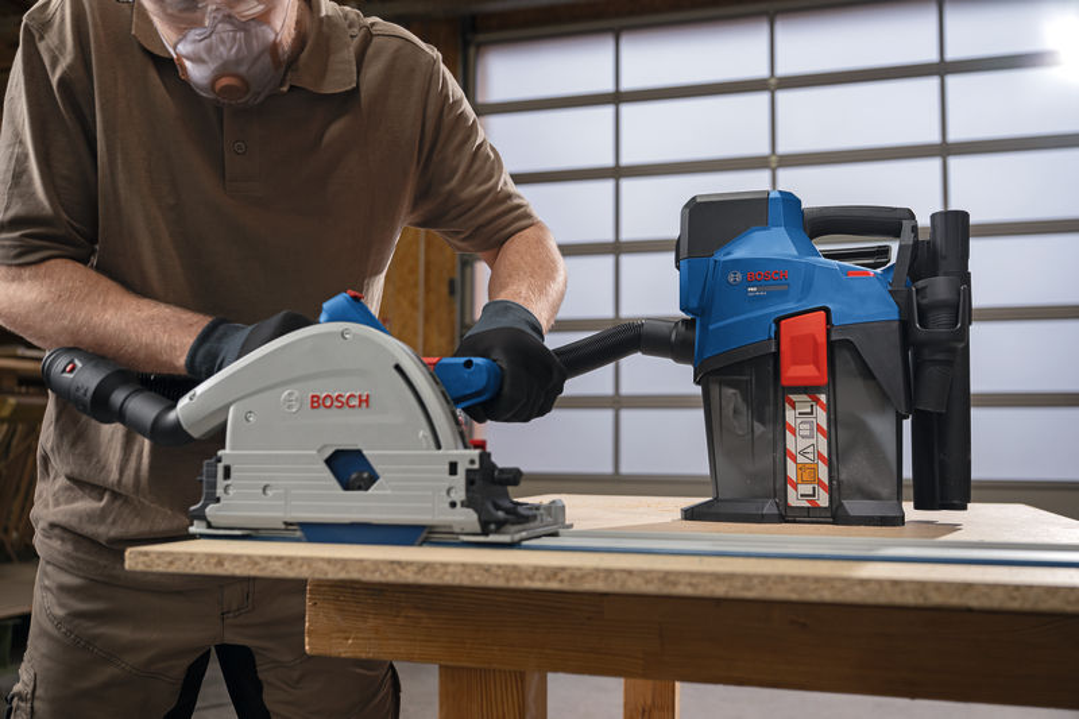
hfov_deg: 54.4
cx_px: 540
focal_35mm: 35
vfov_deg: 37.8
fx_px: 1049
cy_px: 360
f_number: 4
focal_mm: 35
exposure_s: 1/80
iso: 360
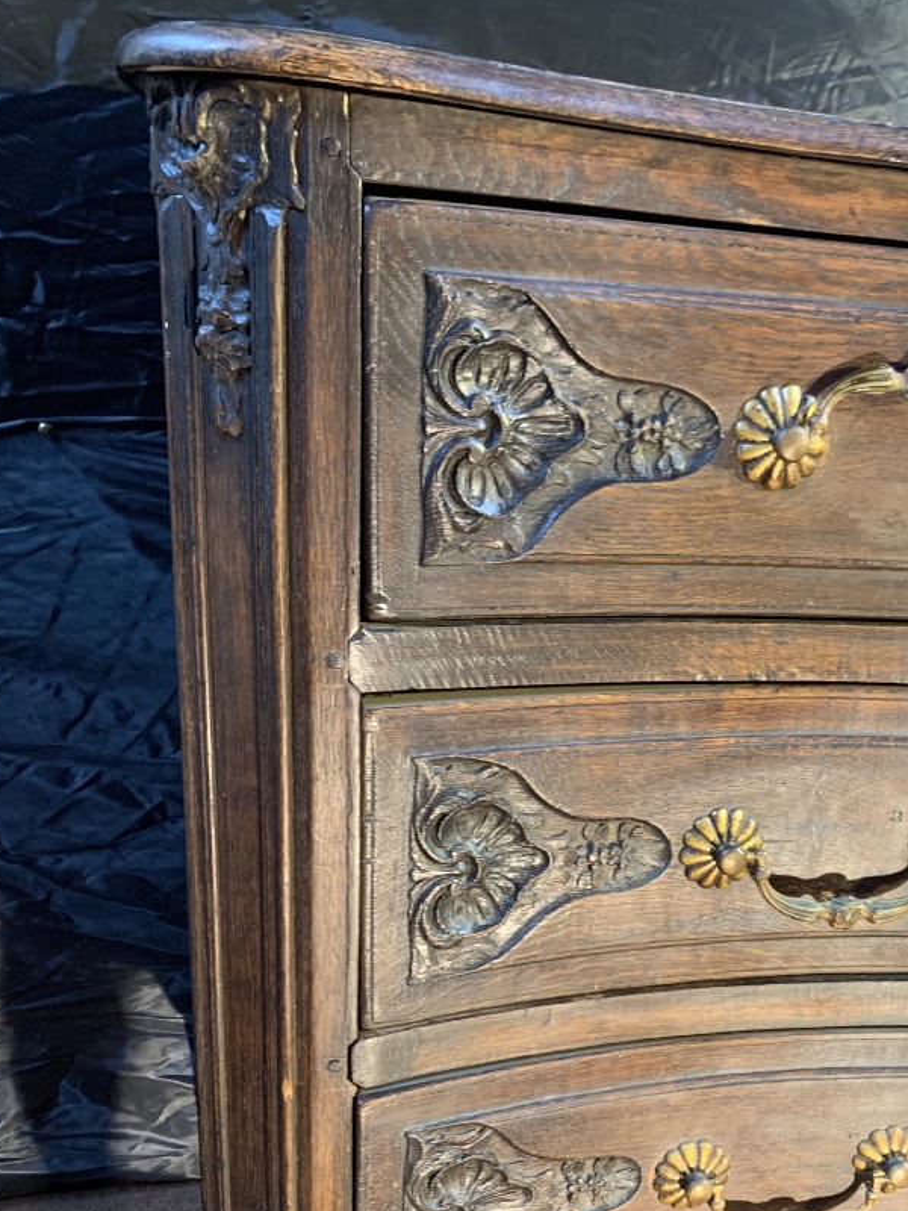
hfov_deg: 36.1
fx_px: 1364
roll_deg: -5.8
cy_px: 852
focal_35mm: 39
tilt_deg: -24.4
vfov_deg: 46.7
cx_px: 670
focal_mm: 4.25
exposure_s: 1/60
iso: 250
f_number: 1.8
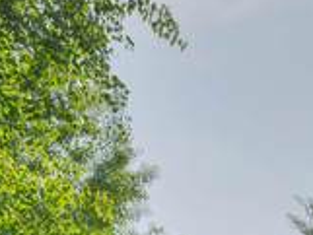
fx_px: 1593
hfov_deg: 9.4
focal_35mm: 176
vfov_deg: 7.6
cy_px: 660
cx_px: 865
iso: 250
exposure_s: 1/640
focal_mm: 23
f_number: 5
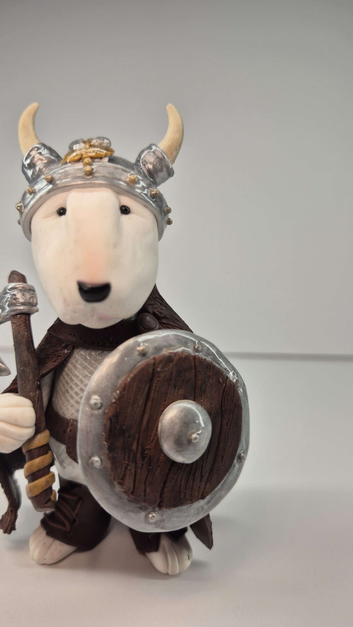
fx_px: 433
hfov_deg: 44.3
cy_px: 308
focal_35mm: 26
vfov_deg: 71.9
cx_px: 158
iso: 25
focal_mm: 5.4
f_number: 1.8
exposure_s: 1/92
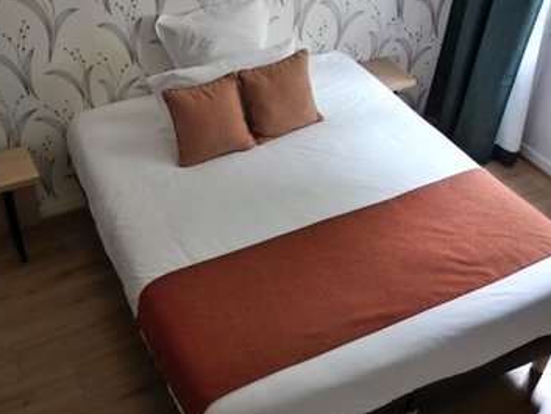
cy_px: 171
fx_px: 685
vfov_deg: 33.5
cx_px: 224
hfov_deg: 43.6
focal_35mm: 43
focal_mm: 6.72
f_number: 1.7
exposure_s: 1/15
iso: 180
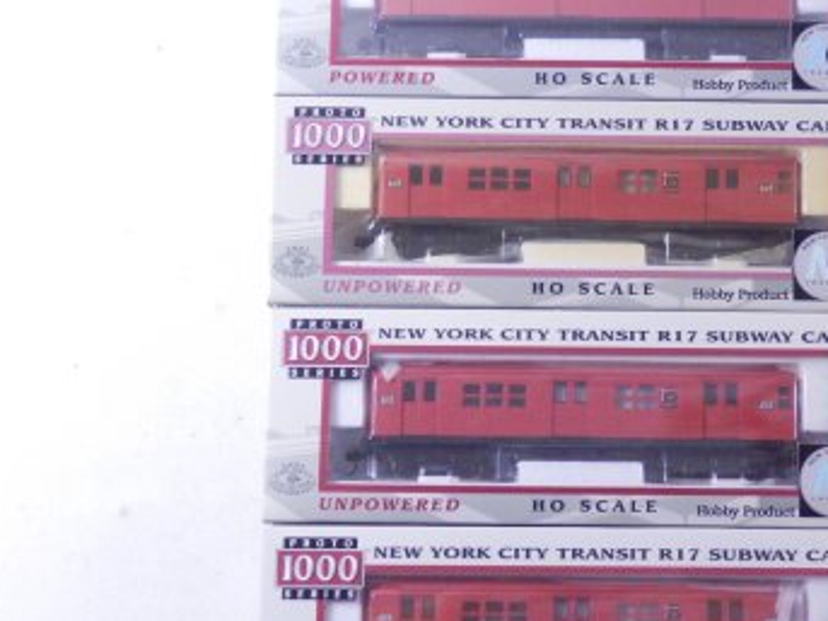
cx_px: 572
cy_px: 307
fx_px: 1674
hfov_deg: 27.6
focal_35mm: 70
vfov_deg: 21.0
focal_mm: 7.3
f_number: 3.7
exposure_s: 1/160
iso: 500
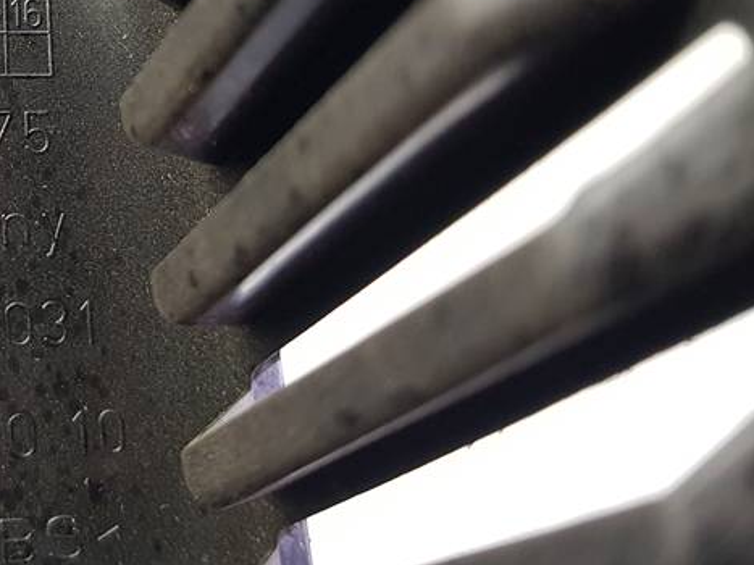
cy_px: 129
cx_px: 10
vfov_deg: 25.3
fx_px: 1241
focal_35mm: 57
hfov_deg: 31.4
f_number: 1.7
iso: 125
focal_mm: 4.2
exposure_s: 1/50
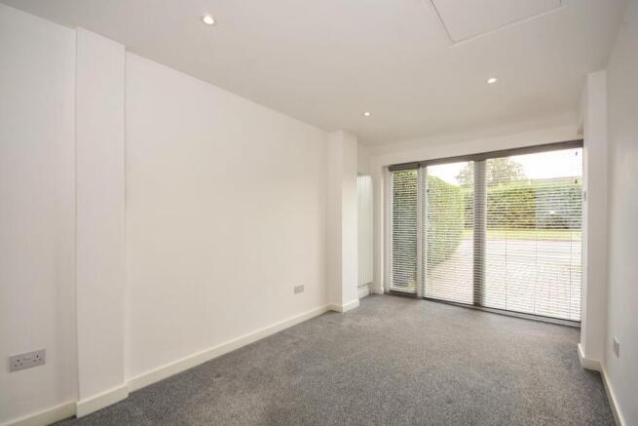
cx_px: 319
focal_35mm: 15
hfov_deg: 100.4
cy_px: 213
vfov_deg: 77.4
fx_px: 266
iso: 100
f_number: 6.3
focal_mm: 10
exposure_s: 1/30
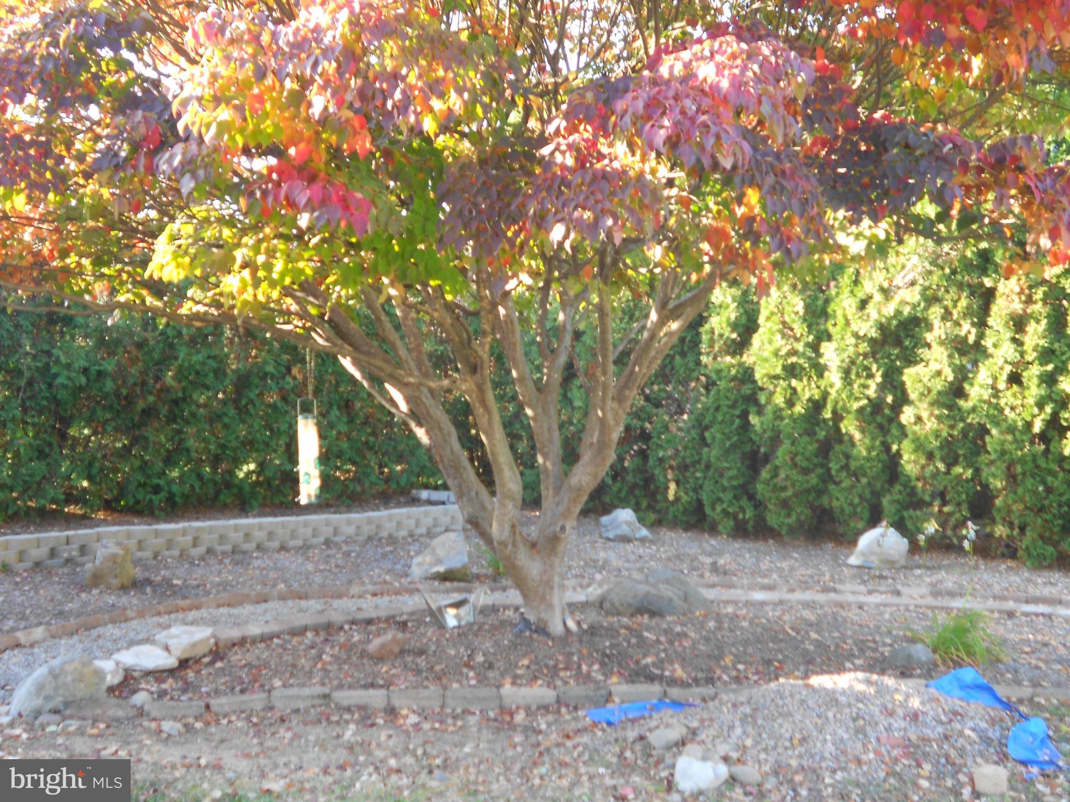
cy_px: 401
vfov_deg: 29.7
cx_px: 535
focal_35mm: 49
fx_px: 1515
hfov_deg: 38.9
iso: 80
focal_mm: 8.8
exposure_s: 1/25
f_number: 4.5
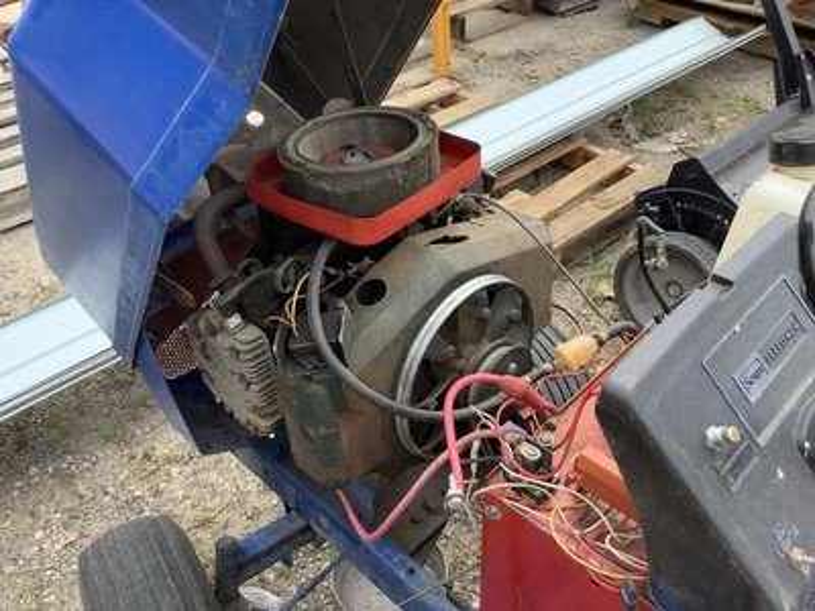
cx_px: 408
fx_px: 730
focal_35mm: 31
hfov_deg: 58.4
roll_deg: +1.5
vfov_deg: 45.4
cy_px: 306
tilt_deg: -41.6
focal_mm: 3.3
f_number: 2.4
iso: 25
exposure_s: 1/282
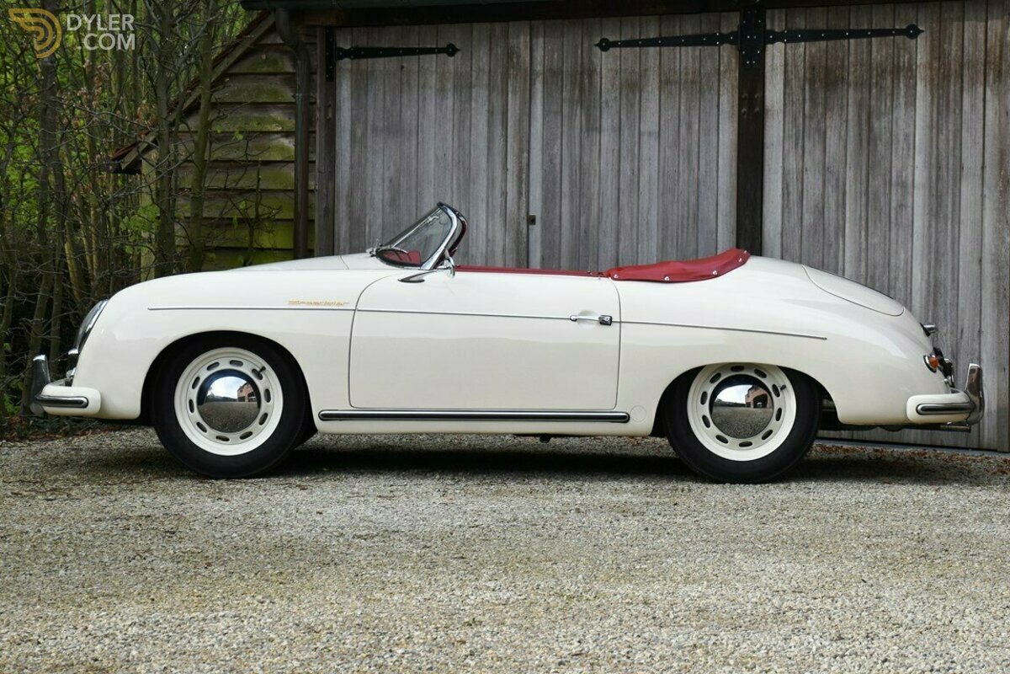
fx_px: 1767
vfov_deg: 21.6
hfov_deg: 31.9
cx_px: 505
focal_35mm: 63
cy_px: 337
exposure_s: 1/250
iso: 320
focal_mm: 42
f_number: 5.6
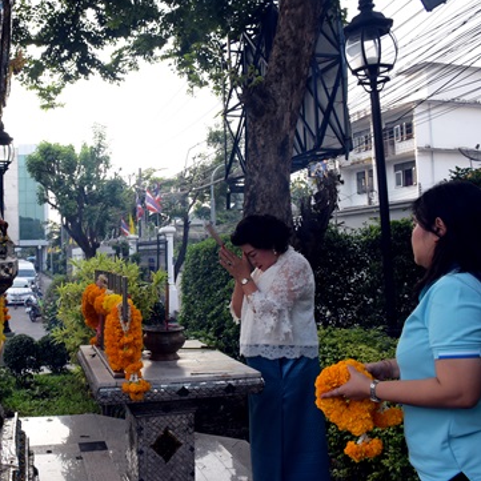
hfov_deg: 45.5
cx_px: 119
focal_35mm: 35
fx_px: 550
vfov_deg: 47.2
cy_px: 238
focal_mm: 18
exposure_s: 1/250
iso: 800
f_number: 8
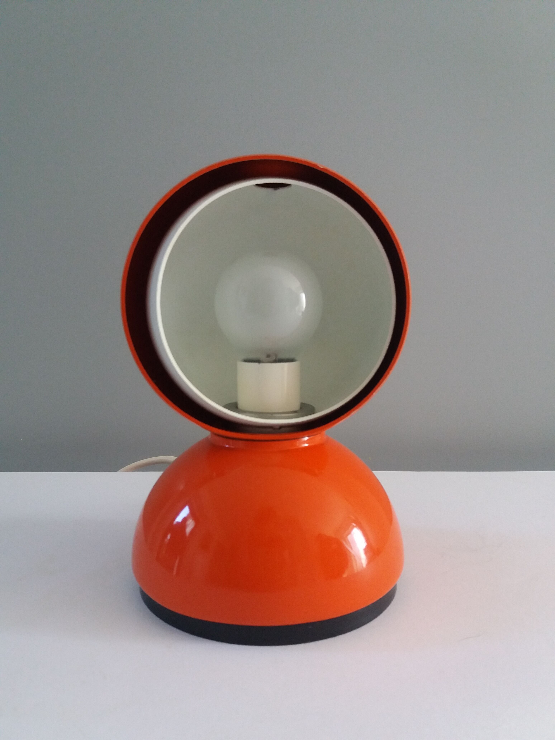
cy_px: 370
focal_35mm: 28
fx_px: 599
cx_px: 278
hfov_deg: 49.7
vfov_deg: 63.4
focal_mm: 3.7
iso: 160
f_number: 1.9
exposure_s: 1/33
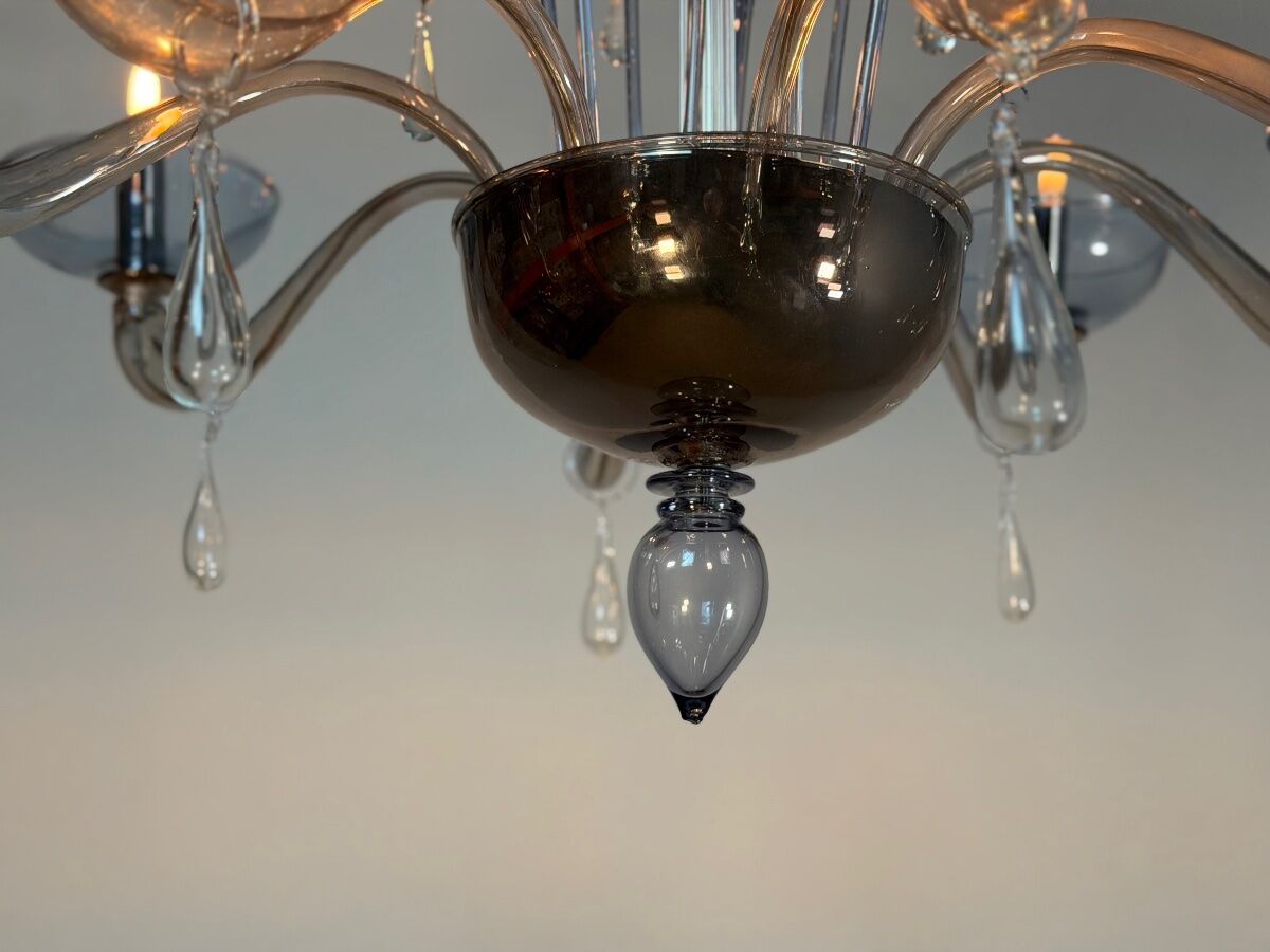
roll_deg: +0.8
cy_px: 476
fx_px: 1761
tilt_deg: +13.4
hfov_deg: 39.7
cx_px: 635
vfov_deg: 30.3
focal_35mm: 48
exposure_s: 1/100
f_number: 1.78
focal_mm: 6.76
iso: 125
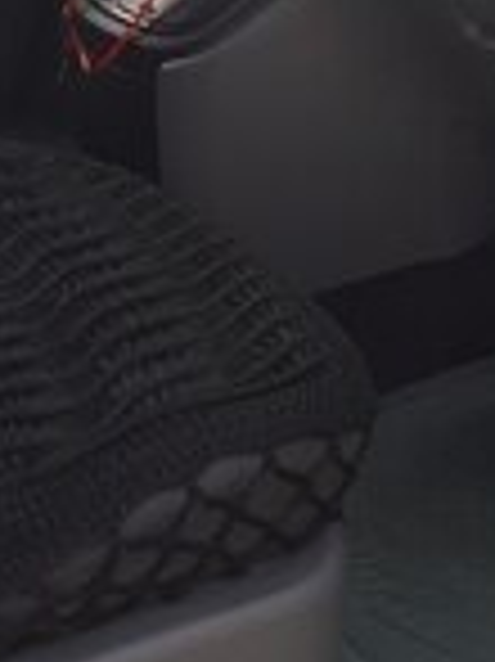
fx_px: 1738
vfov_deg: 20.2
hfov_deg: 16.1
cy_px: -126
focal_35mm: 91
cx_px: 387
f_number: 1.9
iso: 40
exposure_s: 1/362
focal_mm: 3.6
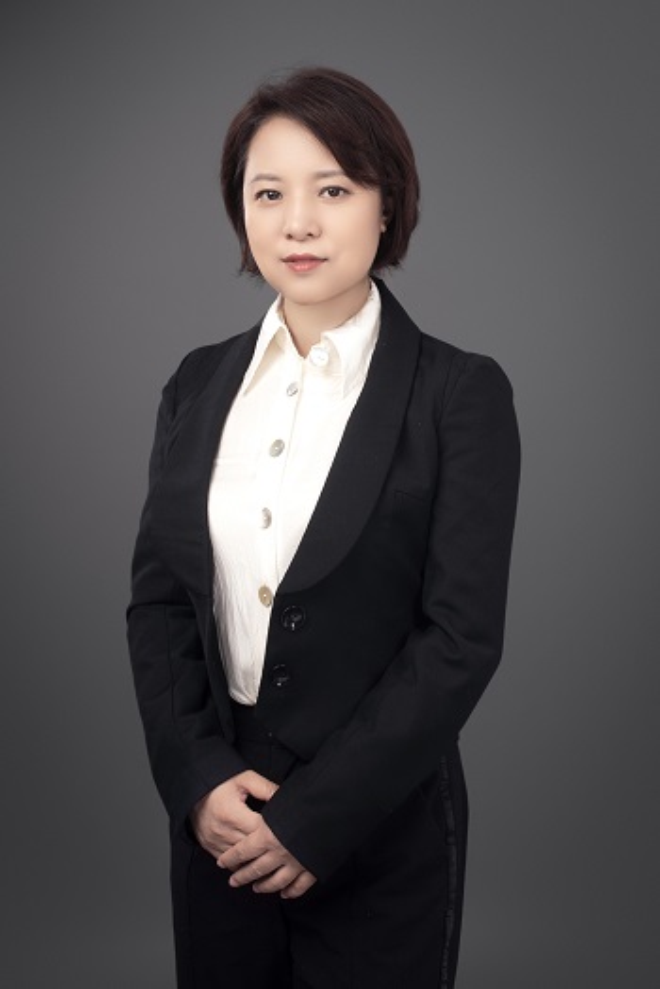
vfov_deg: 39.6
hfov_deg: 27.0
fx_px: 1373
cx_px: 330
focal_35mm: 50
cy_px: 494
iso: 250
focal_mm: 50
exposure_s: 1/100
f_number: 11
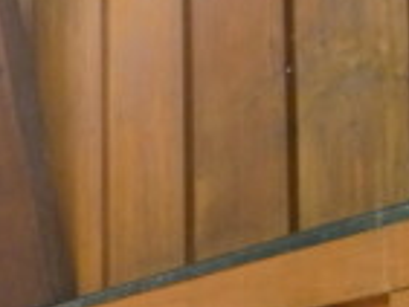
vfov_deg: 12.7
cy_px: 423
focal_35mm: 112
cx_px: 15
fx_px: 1324
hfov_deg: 17.2
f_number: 3.5
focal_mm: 6.3
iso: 400
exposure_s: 1/10
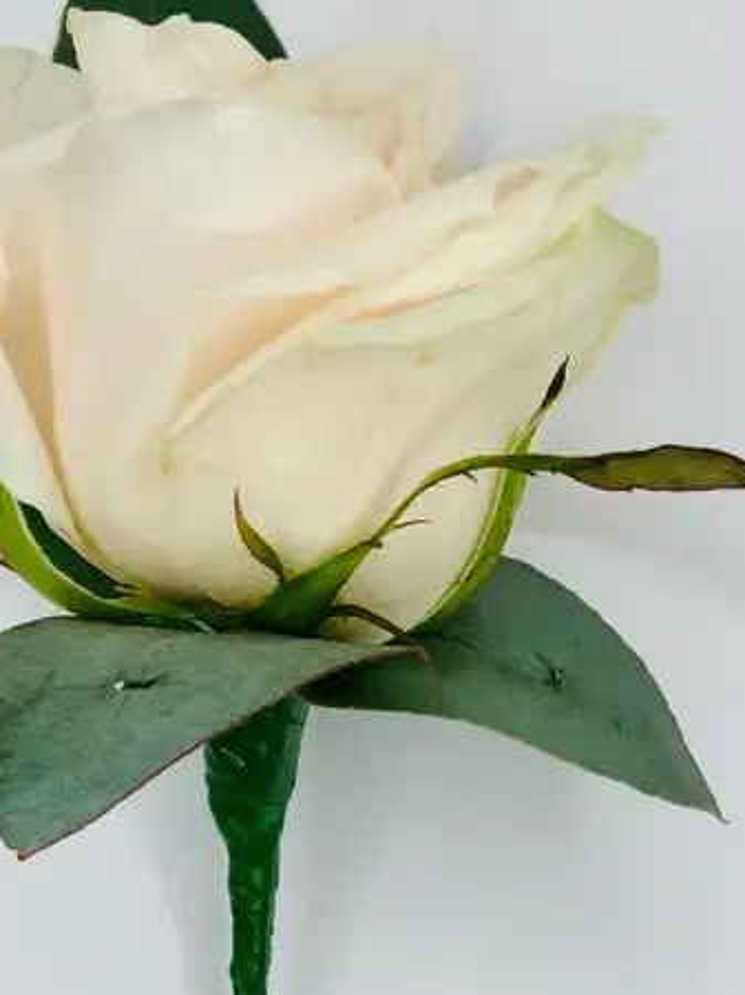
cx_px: 248
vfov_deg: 17.7
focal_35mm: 111
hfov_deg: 13.3
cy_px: 493
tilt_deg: -85.6
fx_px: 3188
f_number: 2.4
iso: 16
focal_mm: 6
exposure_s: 1/220
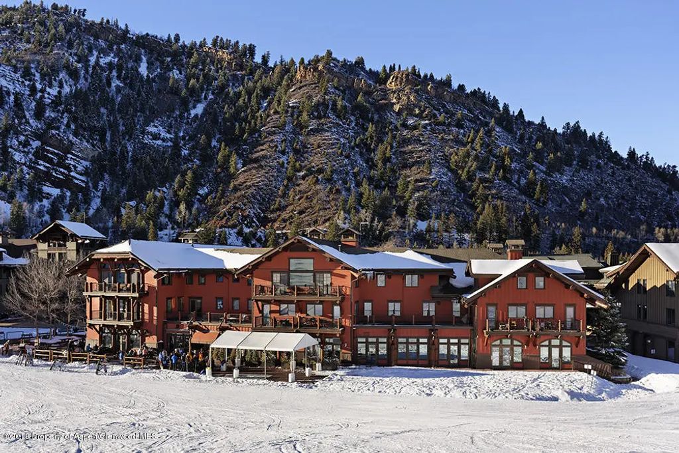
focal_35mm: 32
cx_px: 340
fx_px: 604
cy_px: 226
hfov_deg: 58.7
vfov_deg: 41.1
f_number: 7.1
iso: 400
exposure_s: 1/3200
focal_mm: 32
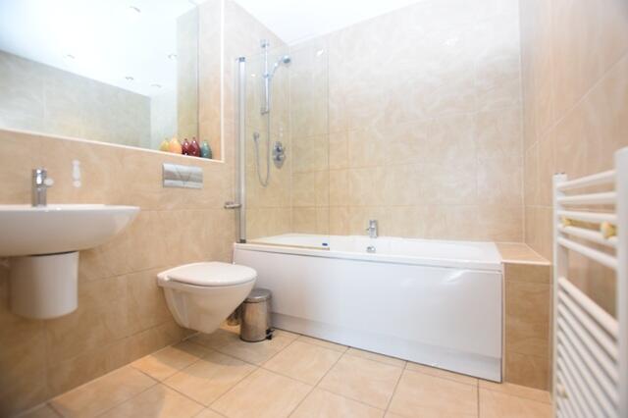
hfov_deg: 100.4
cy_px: 209
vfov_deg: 77.3
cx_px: 314
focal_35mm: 15
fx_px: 262
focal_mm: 10
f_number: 4.5
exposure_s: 1/80
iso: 800
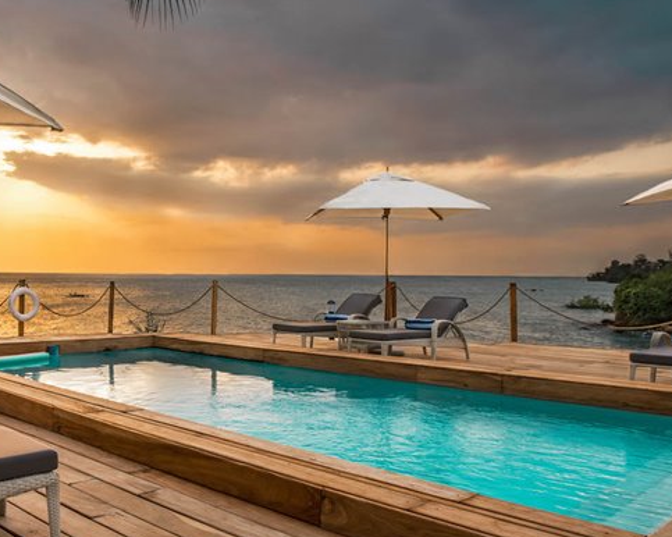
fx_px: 696
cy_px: 282
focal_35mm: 35
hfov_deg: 49.5
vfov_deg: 42.2
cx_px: 168
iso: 200
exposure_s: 1/60
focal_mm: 24
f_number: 9
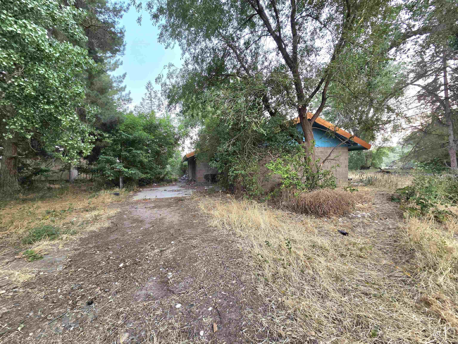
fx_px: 172
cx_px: 229
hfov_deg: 106.2
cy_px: 172
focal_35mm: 13
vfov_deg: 89.9
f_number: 2.2
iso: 50
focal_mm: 2.2
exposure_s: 1/120
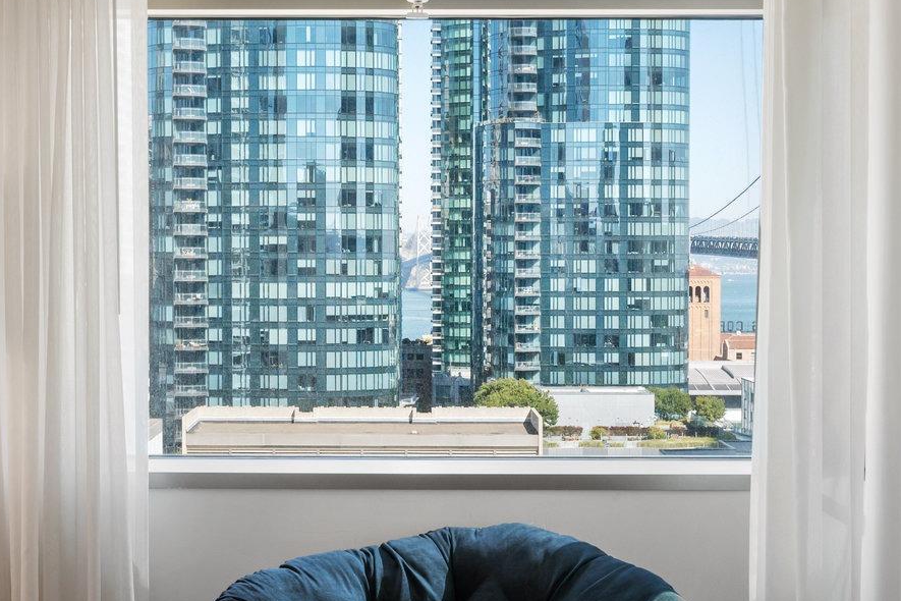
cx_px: 425
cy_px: 263
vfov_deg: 22.2
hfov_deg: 32.9
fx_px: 1527
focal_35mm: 61
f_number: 9
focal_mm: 30
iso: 400
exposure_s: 1/50
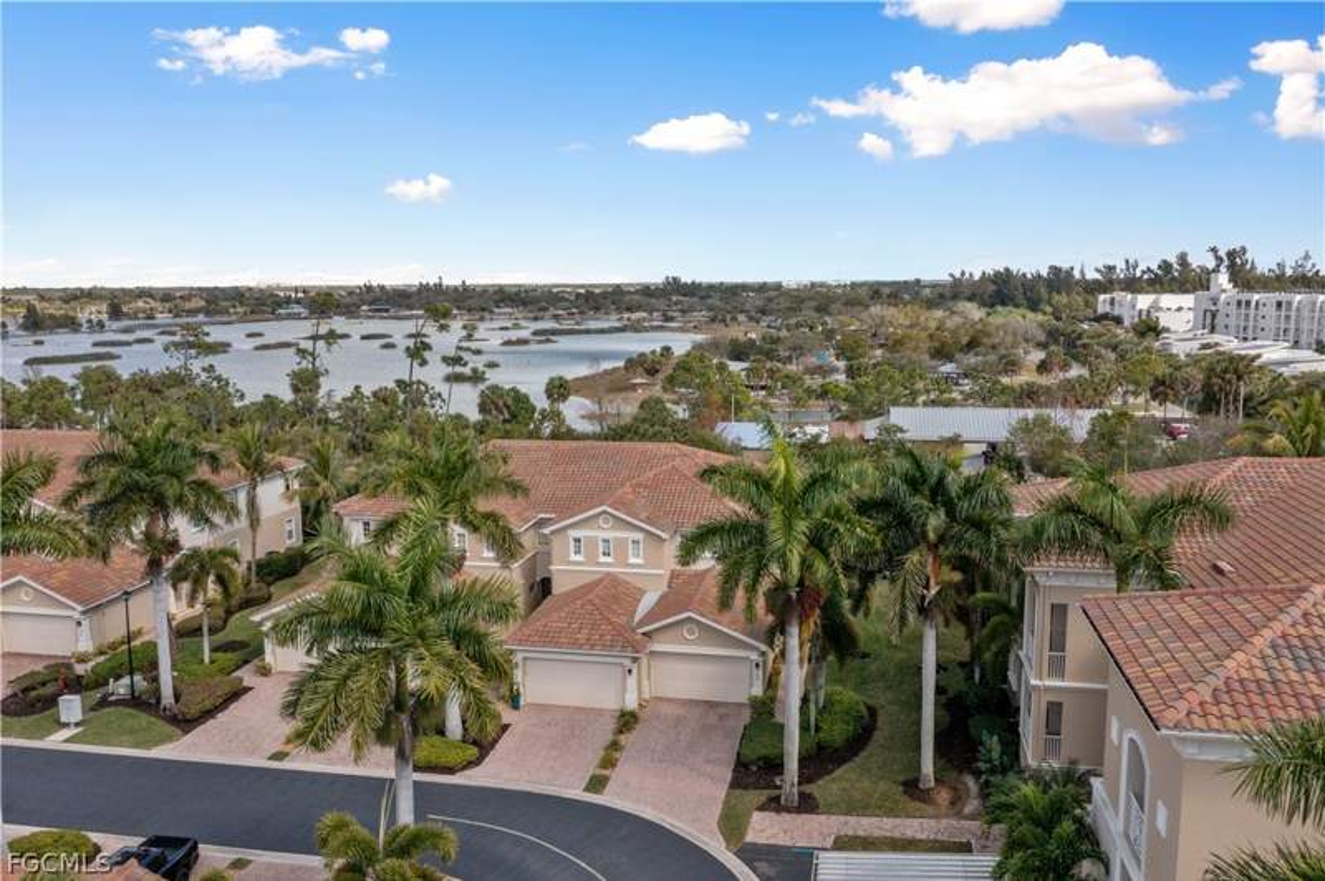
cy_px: 440
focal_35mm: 28
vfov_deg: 46.3
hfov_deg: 65.5
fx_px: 1030
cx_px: 662
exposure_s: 1/800
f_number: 6.3
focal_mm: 10.26
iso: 100
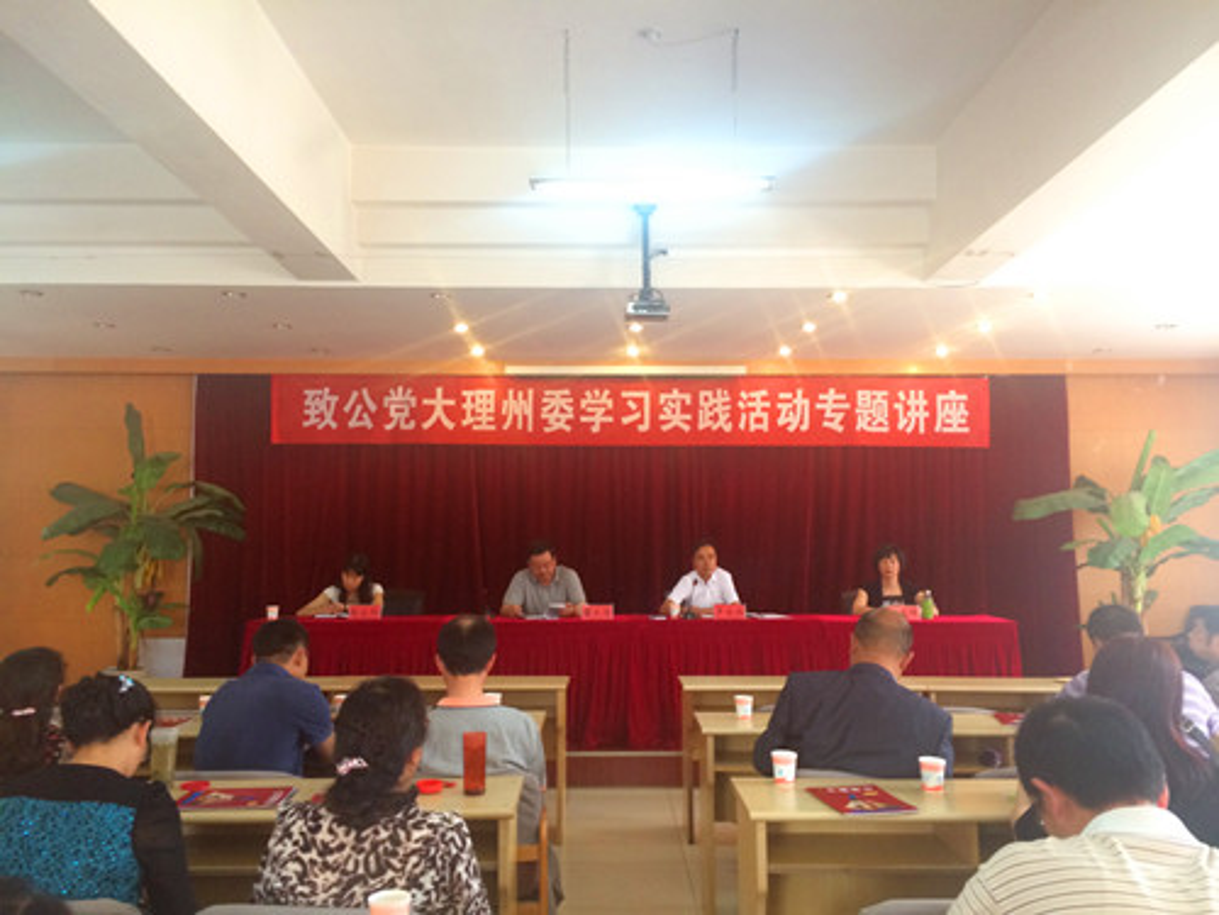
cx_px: 610
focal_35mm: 30
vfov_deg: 46.8
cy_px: 458
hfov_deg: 60.0
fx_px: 1056
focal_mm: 4.12
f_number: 2.2
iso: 160
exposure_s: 1/30
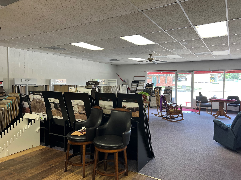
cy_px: 90
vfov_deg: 53.1
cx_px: 120
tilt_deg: -2.5
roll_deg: -0.2
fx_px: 181
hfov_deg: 67.3
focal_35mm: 26
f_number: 1.5
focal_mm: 5.7
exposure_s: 1/120
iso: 64
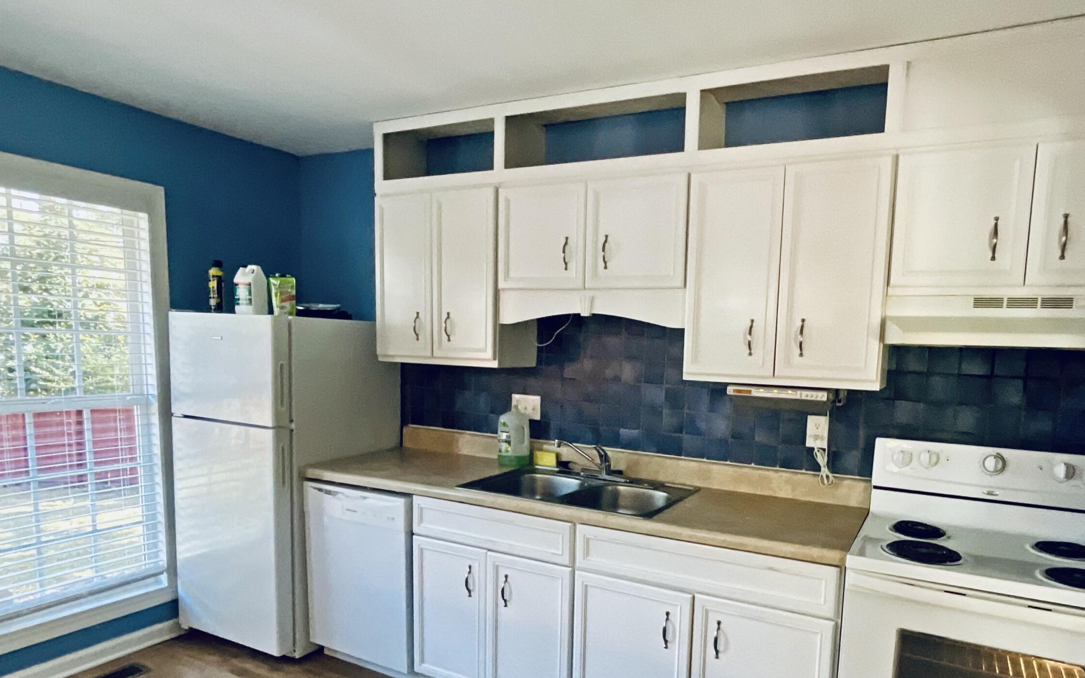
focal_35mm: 20
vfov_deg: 59.0
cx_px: 636
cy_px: 418
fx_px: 591
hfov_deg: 84.3
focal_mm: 1.27
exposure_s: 1/60
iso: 250
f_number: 2.4
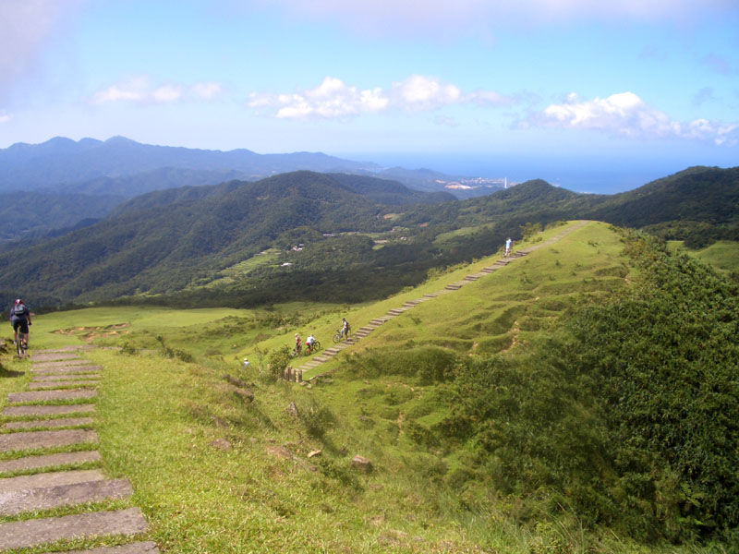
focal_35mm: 35
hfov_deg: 52.6
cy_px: 277
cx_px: 370
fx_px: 747
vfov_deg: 40.7
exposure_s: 1/320
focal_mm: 5.8
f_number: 4.3
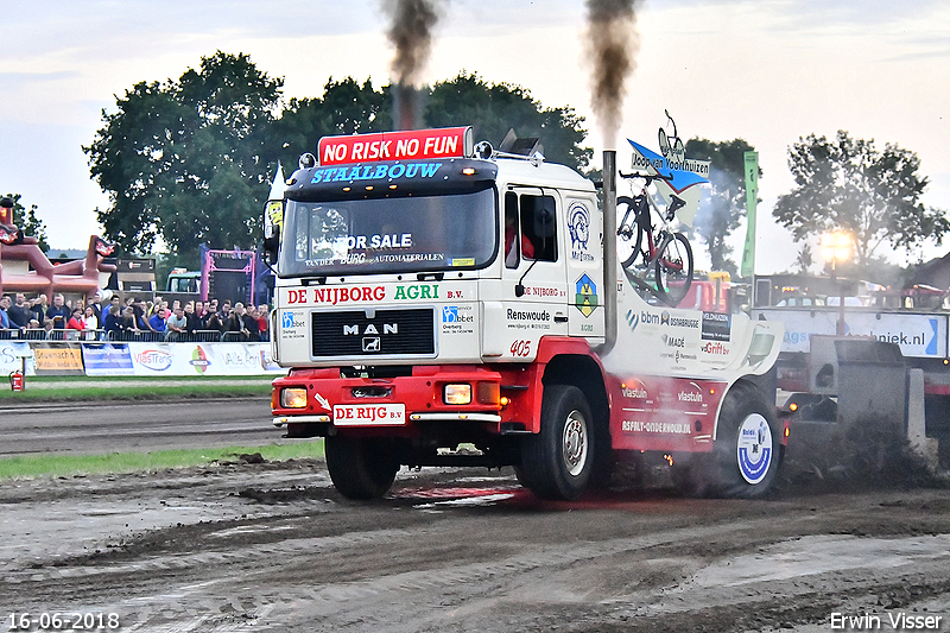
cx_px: 475
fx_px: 3087
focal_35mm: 117
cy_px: 316
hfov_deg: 17.5
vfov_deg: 11.7
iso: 8000
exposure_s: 1/640
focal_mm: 78
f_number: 5.6
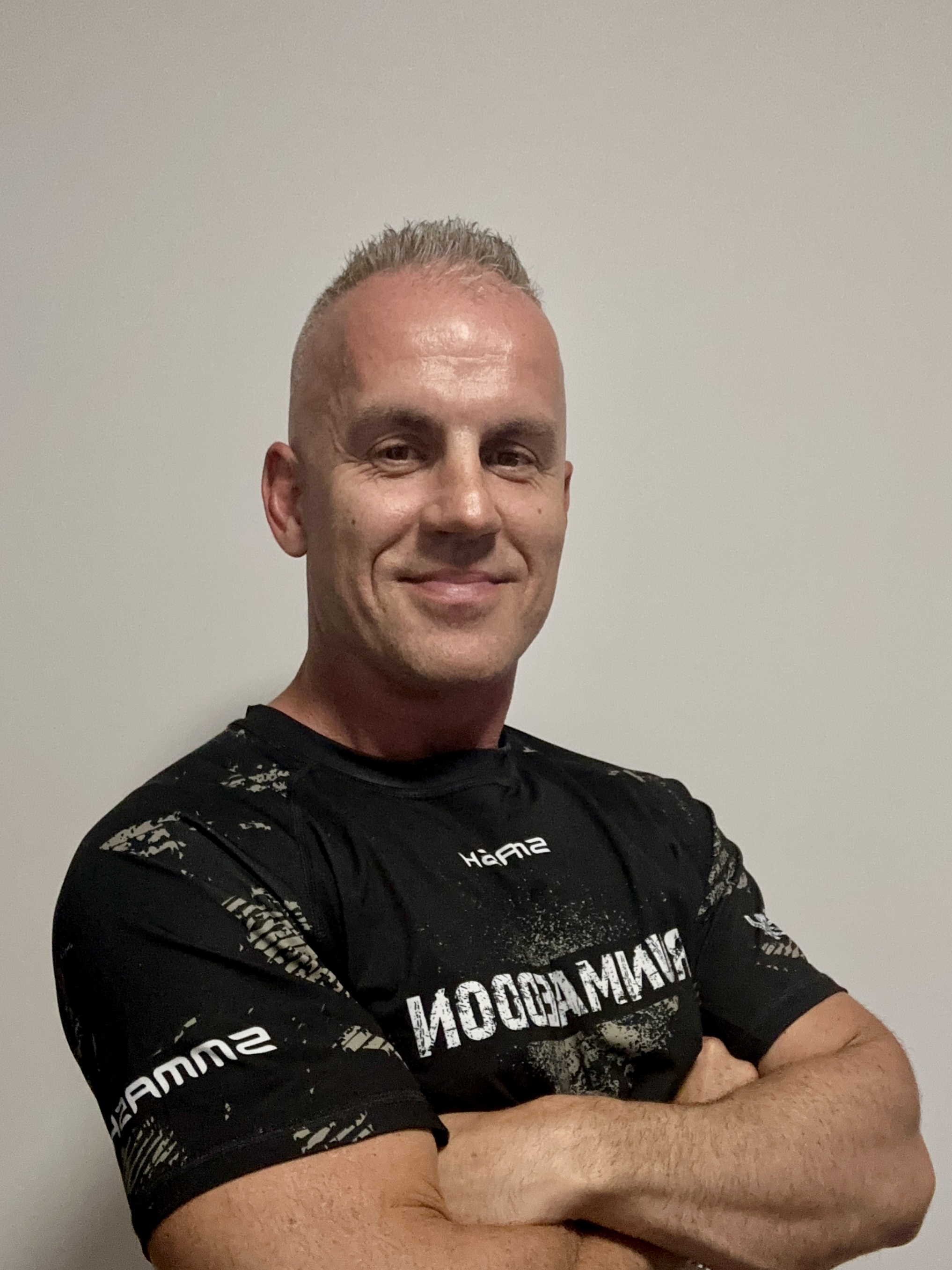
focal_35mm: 30
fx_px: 1101
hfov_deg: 46.8
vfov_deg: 60.0
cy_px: 635
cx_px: 476
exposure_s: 1/50
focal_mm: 2.69
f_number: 1.9
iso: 200
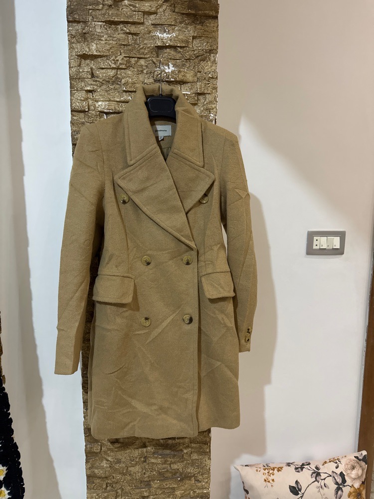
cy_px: 250
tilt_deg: -8.5
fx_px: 346
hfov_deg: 56.8
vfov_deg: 71.6
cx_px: 187
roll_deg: -0.4
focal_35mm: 24
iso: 800
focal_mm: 6.76
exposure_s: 1/60
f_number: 1.78
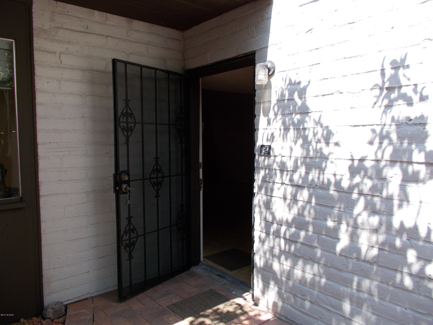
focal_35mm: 26
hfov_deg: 67.3
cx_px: 216
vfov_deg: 53.1
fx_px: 325
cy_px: 162
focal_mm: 4.6
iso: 80
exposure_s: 1/160
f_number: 3.2
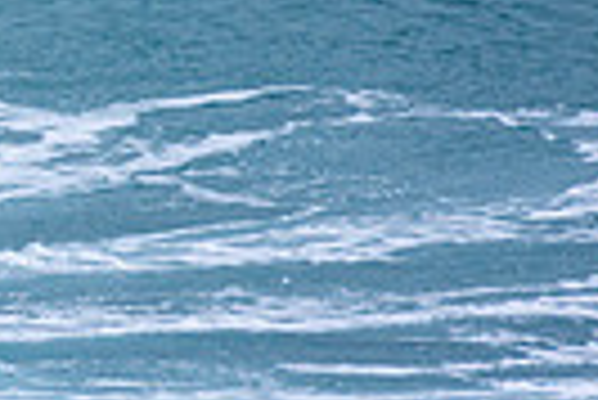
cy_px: -429
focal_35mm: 3271
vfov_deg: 0.4
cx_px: -692
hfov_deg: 0.6
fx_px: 54394
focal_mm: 500
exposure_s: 1/1600
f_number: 5.6
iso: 450
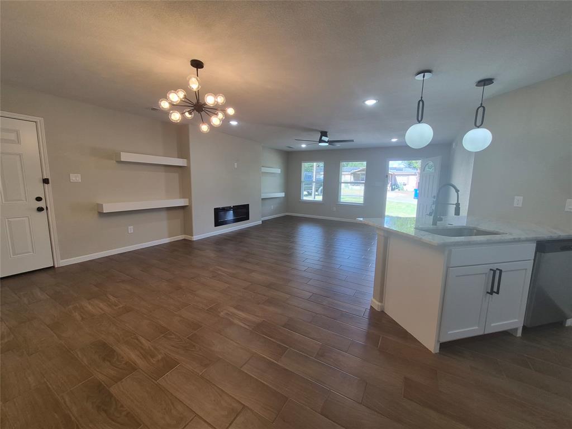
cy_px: 214
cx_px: 286
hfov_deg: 106.2
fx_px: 215
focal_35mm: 13
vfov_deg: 89.9
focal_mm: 1.74
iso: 80
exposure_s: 1/120
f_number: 2.2
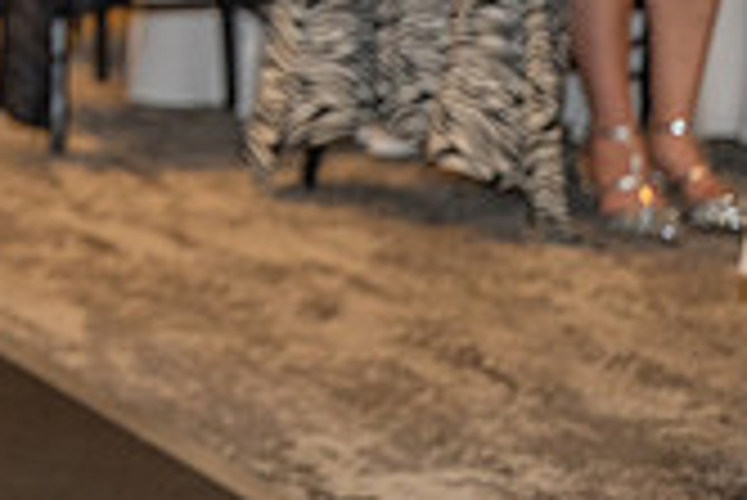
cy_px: -327
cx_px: -554
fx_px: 5088
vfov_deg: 5.5
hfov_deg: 8.1
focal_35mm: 245
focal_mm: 70
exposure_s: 1/125
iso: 1000
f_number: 2.8
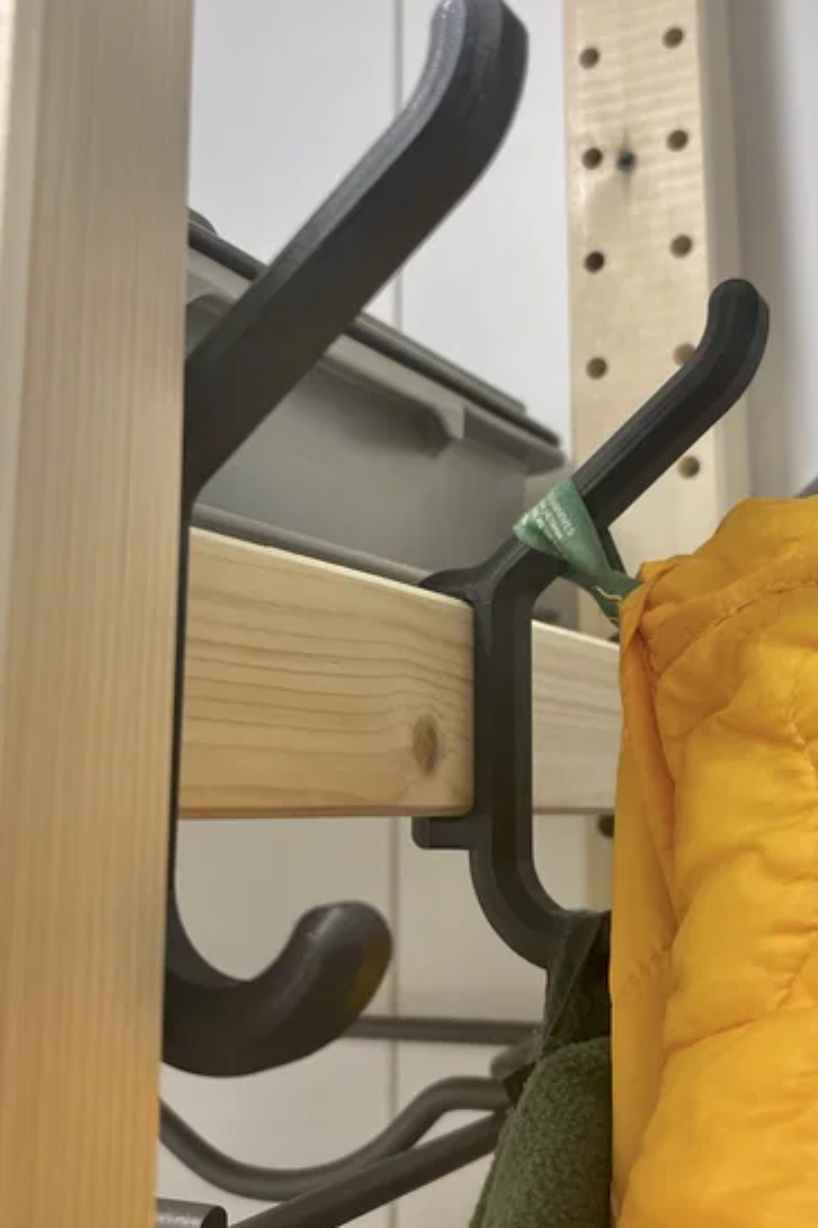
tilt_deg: +10.6
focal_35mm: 41
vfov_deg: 47.3
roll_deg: +0.3
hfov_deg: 32.6
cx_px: 435
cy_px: 538
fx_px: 1397
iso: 100
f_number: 1.6
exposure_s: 1/100
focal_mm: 5.1
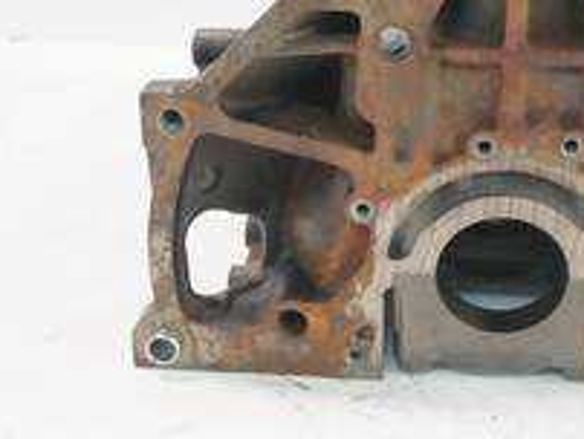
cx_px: 437
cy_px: 58
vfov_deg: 25.1
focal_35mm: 57
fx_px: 963
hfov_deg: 33.1
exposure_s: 1/60
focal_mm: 12
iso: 320
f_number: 3.5
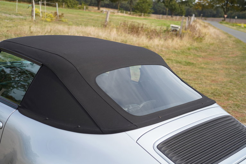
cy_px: 82
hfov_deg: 43.6
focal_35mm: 45
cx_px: 123
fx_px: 308
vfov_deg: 29.9
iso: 100
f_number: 4
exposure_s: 1/400
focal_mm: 45
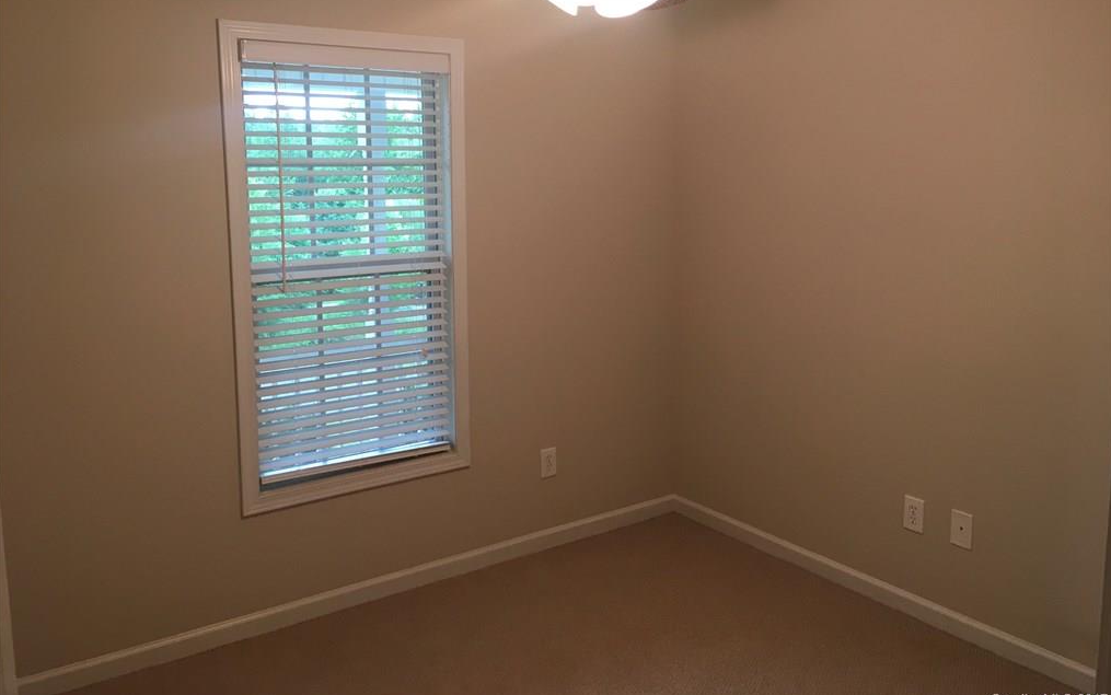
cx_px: 556
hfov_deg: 61.2
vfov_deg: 40.5
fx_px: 939
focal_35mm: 31
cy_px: 290
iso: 64
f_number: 2.2
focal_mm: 4.15
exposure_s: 1/30
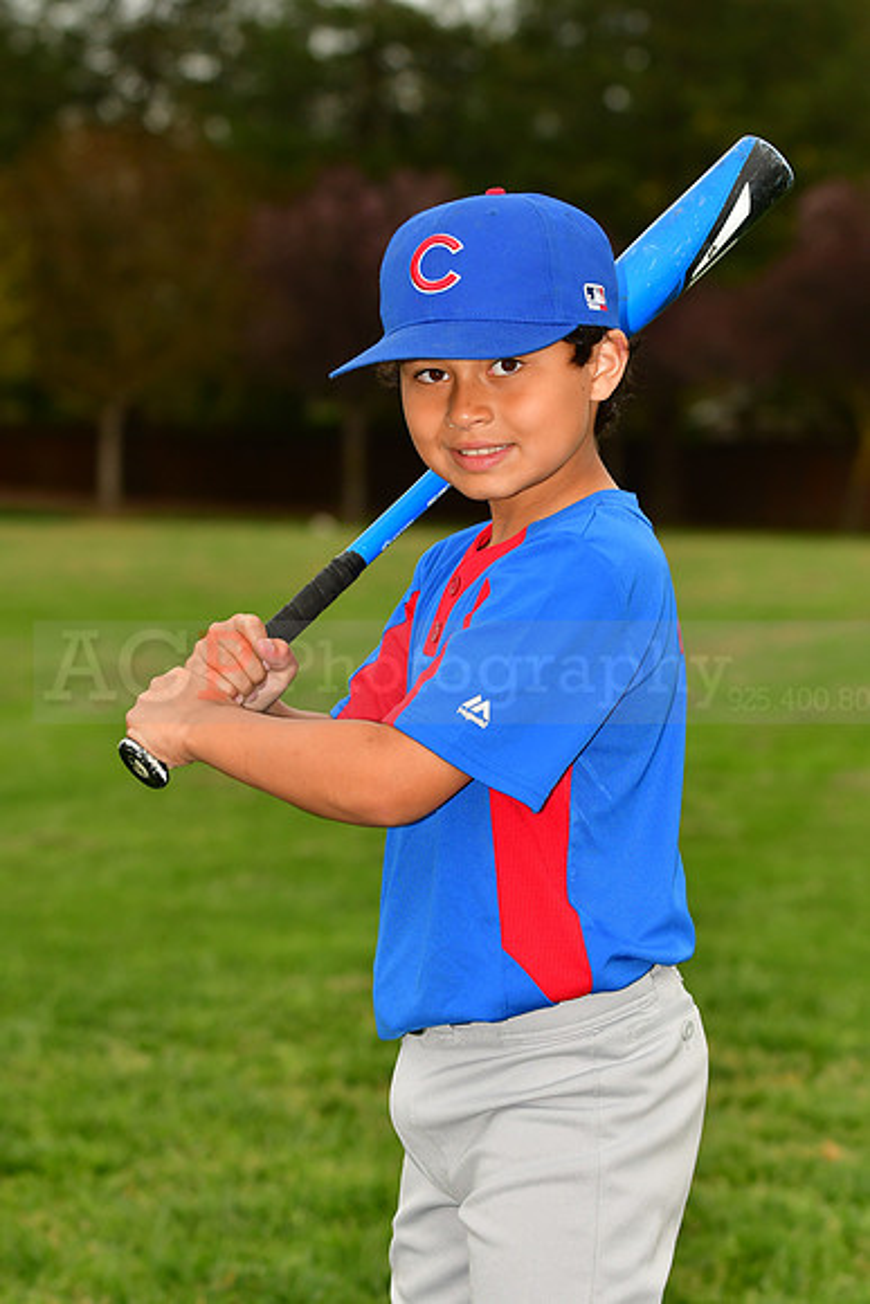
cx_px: 435
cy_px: 652
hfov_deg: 9.3
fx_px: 5325
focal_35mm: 147
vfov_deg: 14.0
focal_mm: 98
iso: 400
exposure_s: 1/1000
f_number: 5
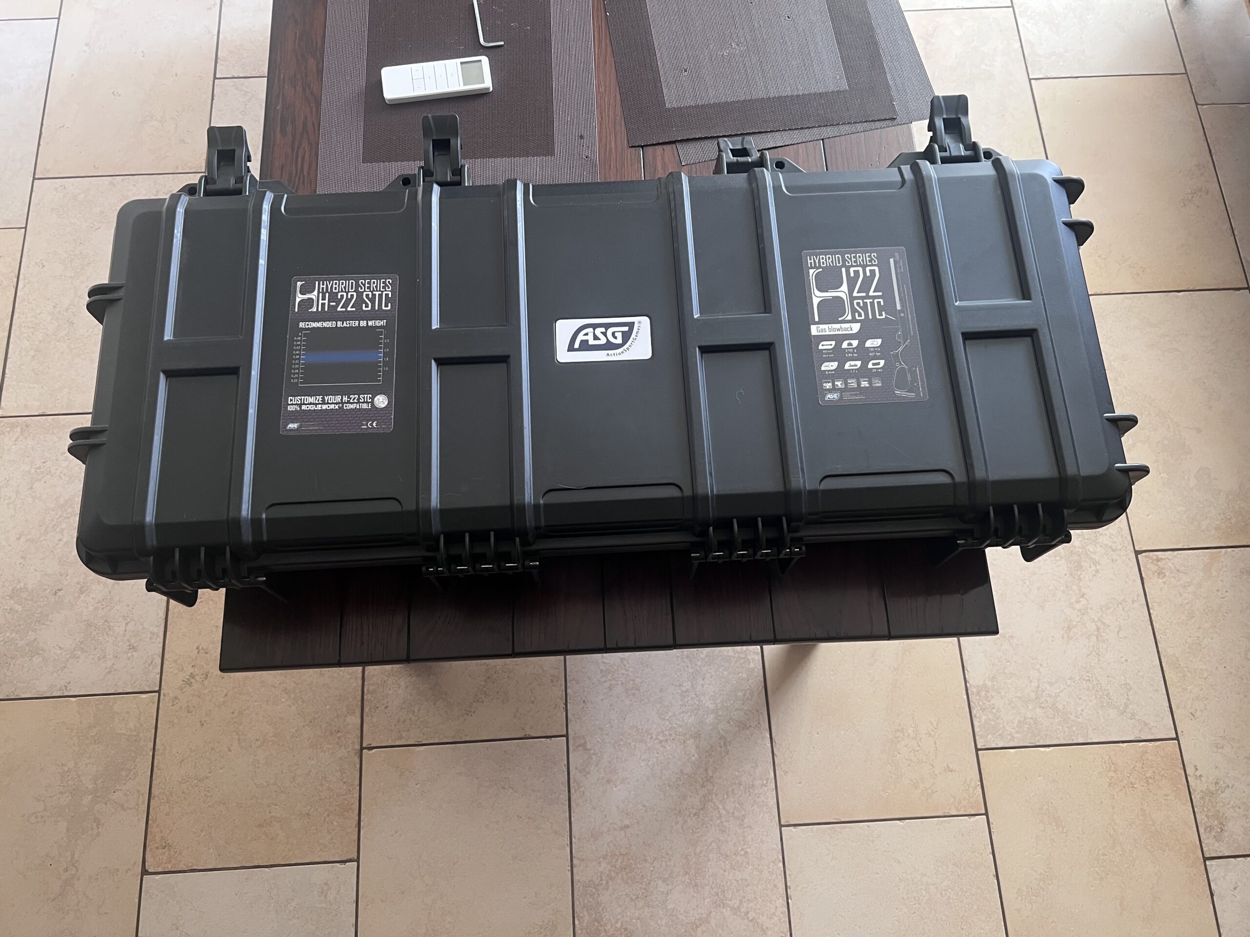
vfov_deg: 53.1
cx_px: 625
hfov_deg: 67.3
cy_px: 468
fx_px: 939
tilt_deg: -72.3
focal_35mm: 26
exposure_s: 1/60
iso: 160
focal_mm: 5.7
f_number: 1.5
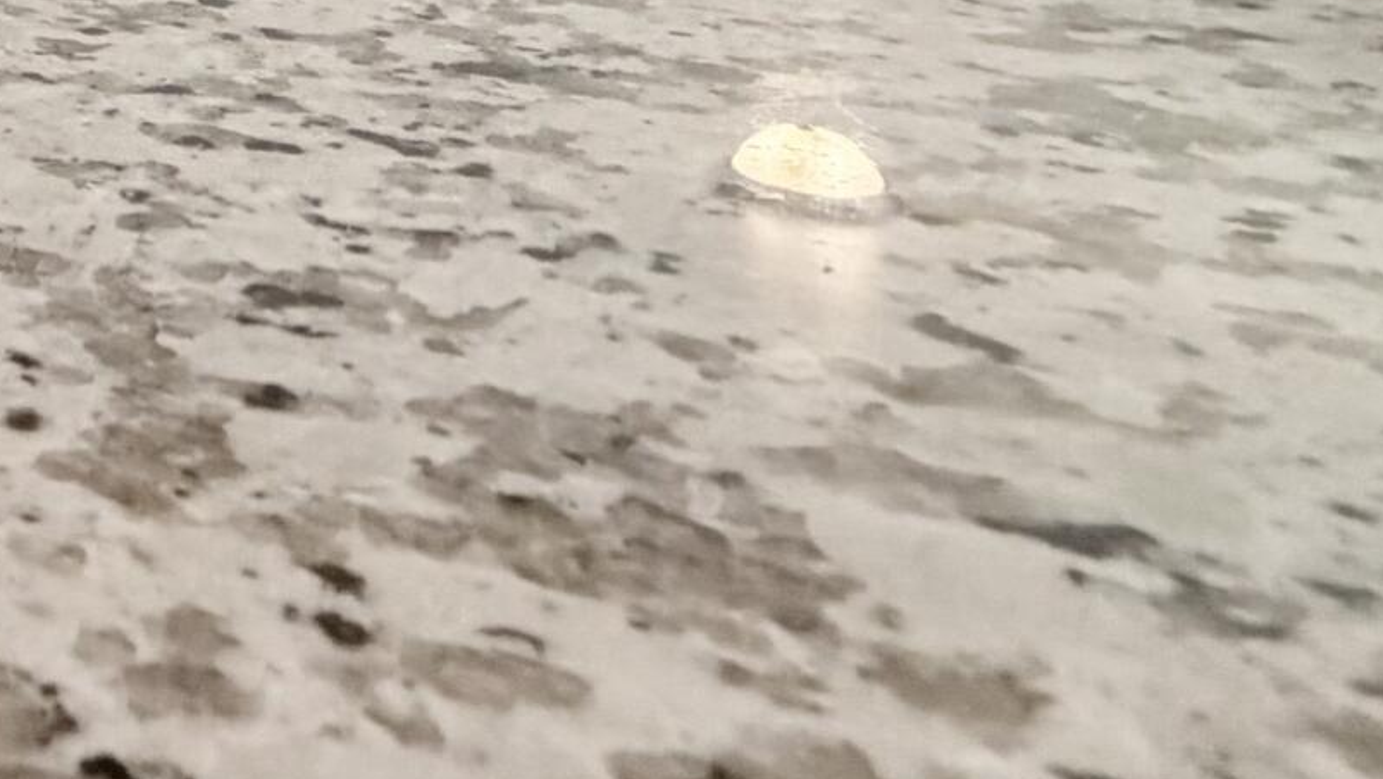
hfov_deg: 28.7
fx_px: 2091
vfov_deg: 17.2
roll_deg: +0.5
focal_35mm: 57
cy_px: -626
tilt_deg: +2.9
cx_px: -487
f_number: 2.2
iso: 250
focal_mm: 2.22
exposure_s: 1/120
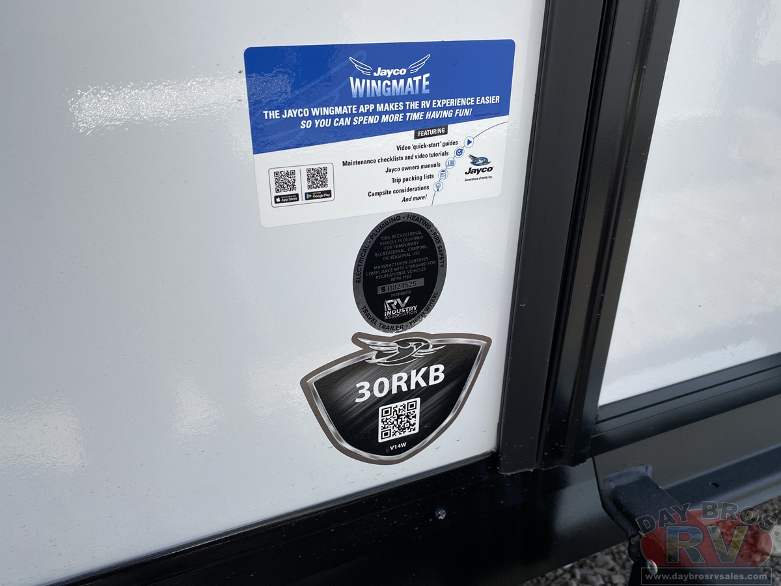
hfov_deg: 67.3
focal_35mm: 26
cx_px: 390
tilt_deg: -25.4
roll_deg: +1.4
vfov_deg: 53.1
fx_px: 587
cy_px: 293
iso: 32
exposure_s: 1/1779
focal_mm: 4.25
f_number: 1.8
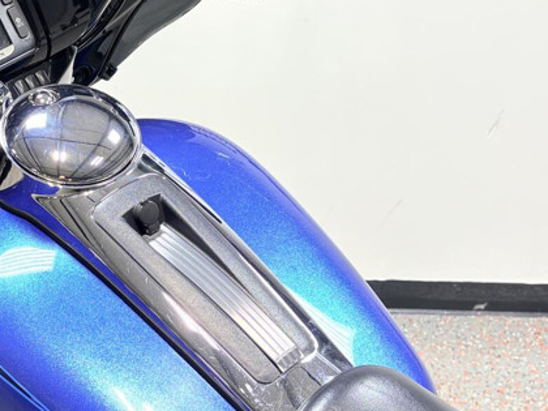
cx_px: 97
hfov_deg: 28.7
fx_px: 1045
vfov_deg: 22.2
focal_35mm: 66
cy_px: 150
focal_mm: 5.96
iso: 40
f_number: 1.6
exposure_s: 1/120
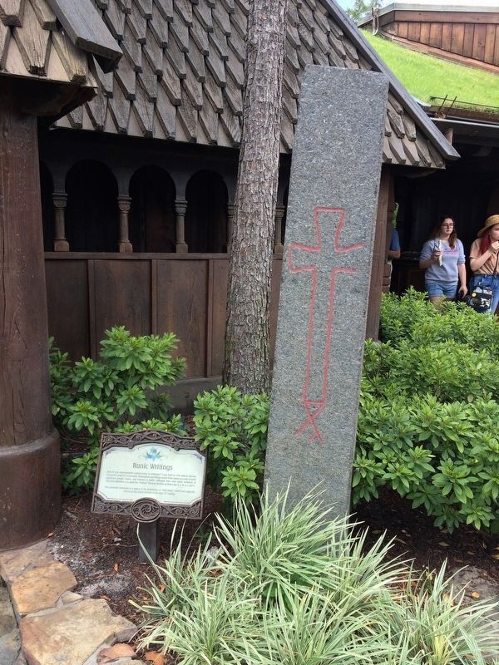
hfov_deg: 48.2
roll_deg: +0.0
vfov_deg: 61.7
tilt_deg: -7.6
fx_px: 557
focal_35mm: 29
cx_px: 250
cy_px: 332
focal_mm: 4.15
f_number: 2.2
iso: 32
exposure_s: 1/279
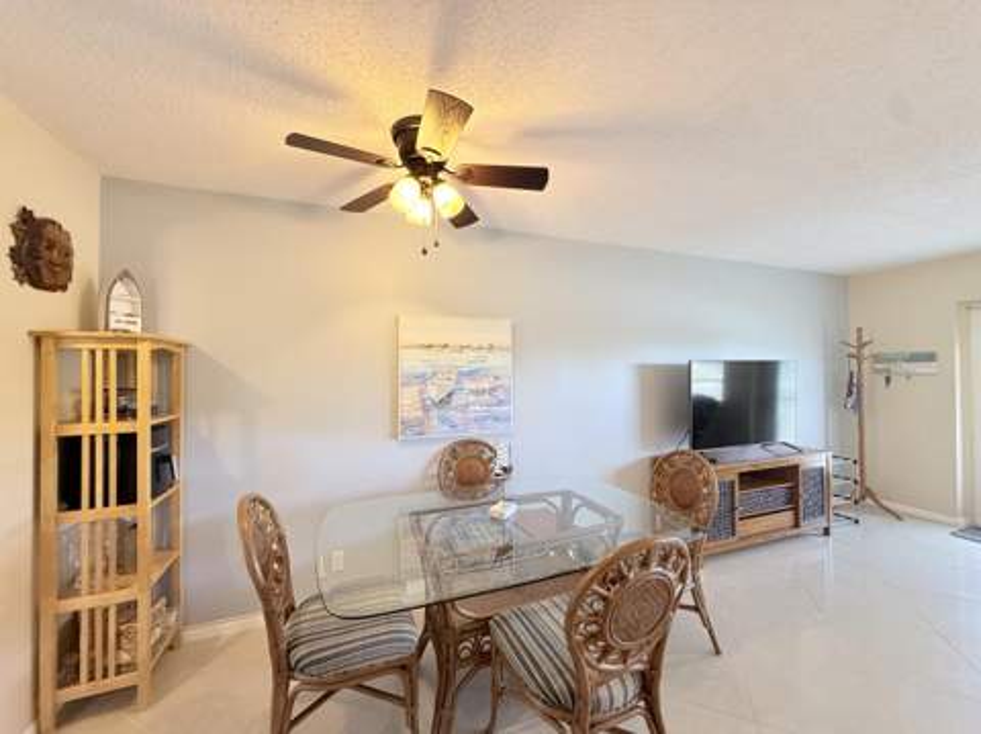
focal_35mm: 14
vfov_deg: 85.6
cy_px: 367
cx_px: 490
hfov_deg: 102.1
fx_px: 396
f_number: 2.2
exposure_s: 1/60
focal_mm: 2.22
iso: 200
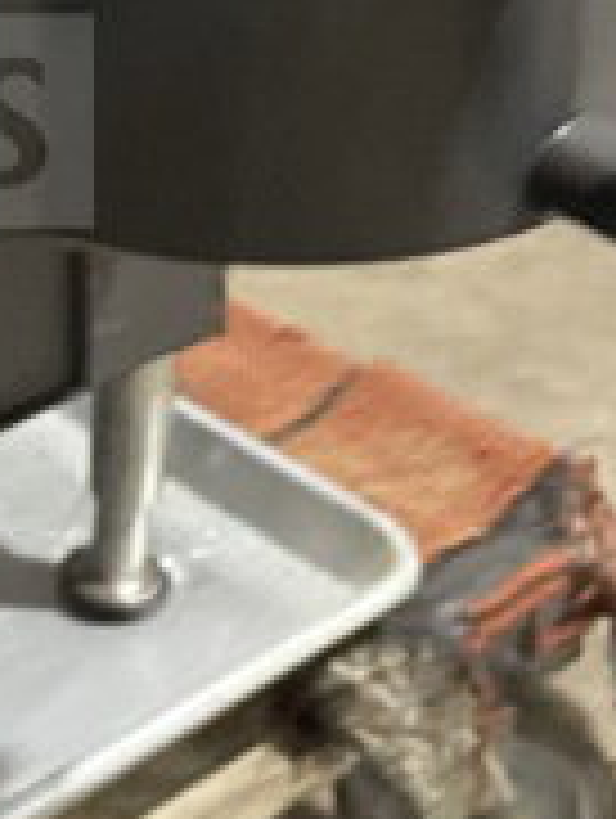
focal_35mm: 116
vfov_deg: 16.3
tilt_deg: -18.2
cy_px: -128
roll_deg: +5.4
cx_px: -414
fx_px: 2746
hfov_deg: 12.0
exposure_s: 1/45
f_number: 1.6
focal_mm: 4.2
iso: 500
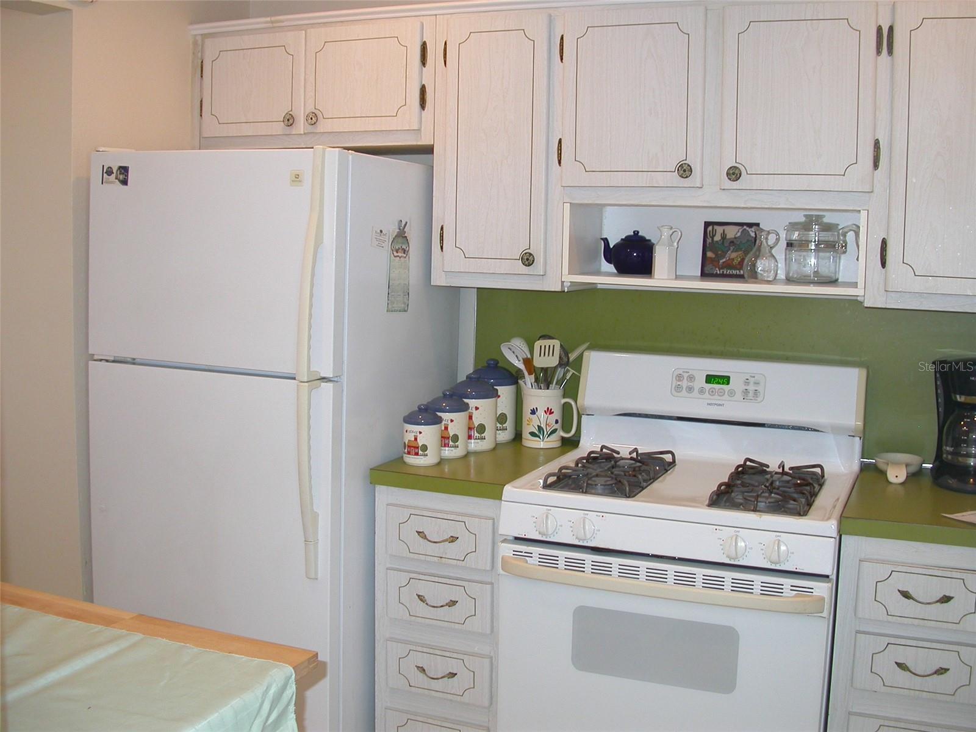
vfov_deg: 37.7
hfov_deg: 49.0
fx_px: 1071
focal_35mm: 38
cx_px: 488
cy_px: 366
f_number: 2.6
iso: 100
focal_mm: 7.85
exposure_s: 1/30
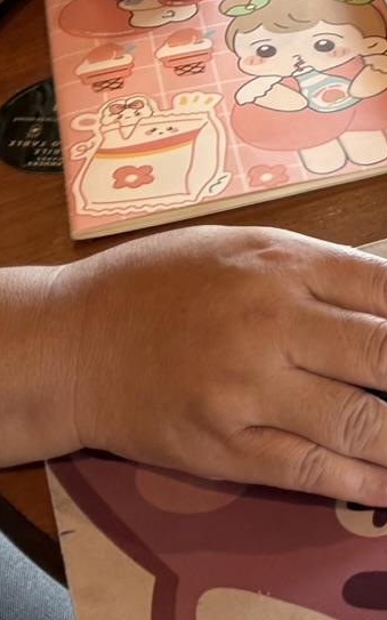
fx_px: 1621
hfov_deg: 13.2
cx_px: 482
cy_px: -236
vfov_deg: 19.5
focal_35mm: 96
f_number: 1.78
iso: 125
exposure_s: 1/50
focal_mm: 6.76
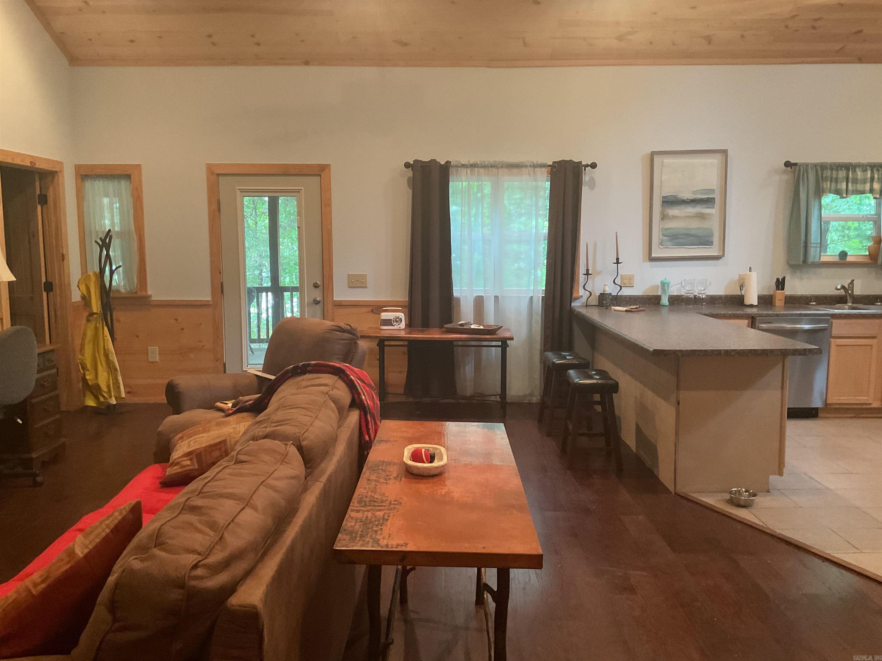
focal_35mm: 29
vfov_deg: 48.2
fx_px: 739
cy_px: 330
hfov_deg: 61.7
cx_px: 441
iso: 250
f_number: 1.8
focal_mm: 3
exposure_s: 1/30
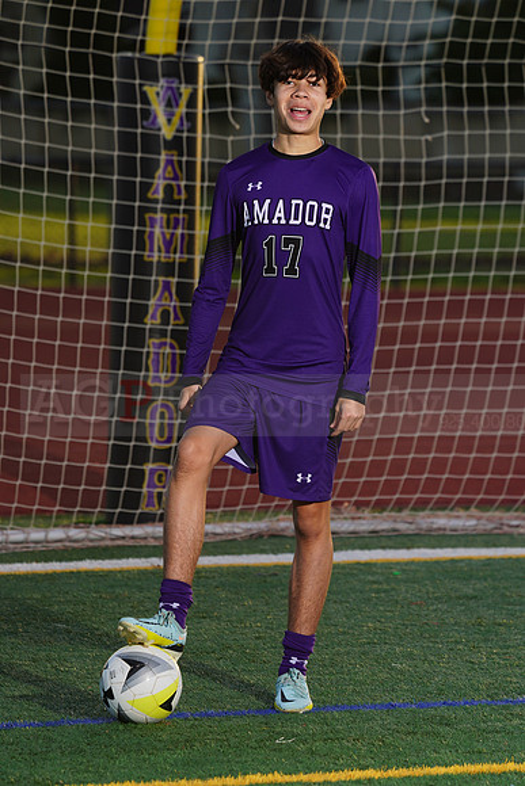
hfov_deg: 5.1
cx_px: 262
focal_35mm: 271
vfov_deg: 7.6
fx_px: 5924
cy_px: 393
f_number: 7.1
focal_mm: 271
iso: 100
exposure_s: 1/200
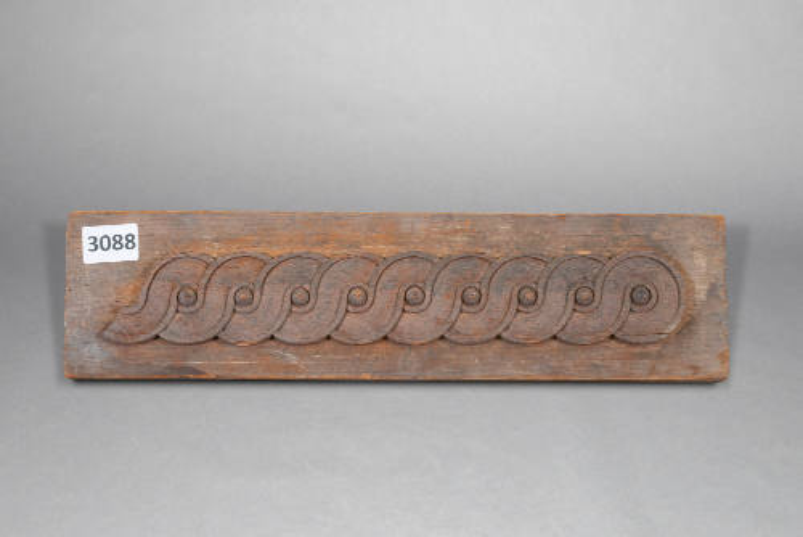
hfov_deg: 33.4
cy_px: 268
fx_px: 1339
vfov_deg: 22.7
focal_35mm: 60
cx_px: 402
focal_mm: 60
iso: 100
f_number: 11
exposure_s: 1/4
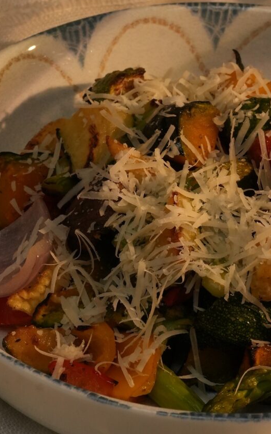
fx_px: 2175
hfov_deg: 7.1
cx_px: 191
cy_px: 53
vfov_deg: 11.3
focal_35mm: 184
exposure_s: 1/160
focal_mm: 59
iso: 1250
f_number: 14
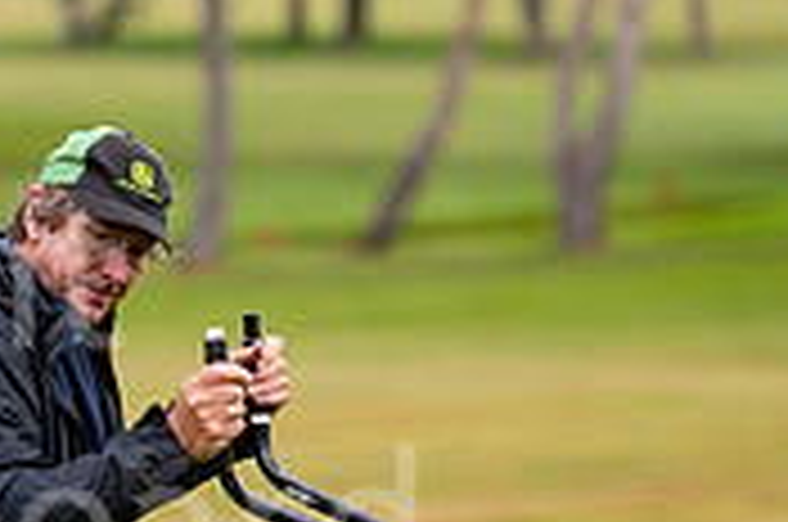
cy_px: 567
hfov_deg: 4.4
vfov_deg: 2.9
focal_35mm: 464
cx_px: -153
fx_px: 10138
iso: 250
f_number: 2.8
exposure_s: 1/400
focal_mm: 140
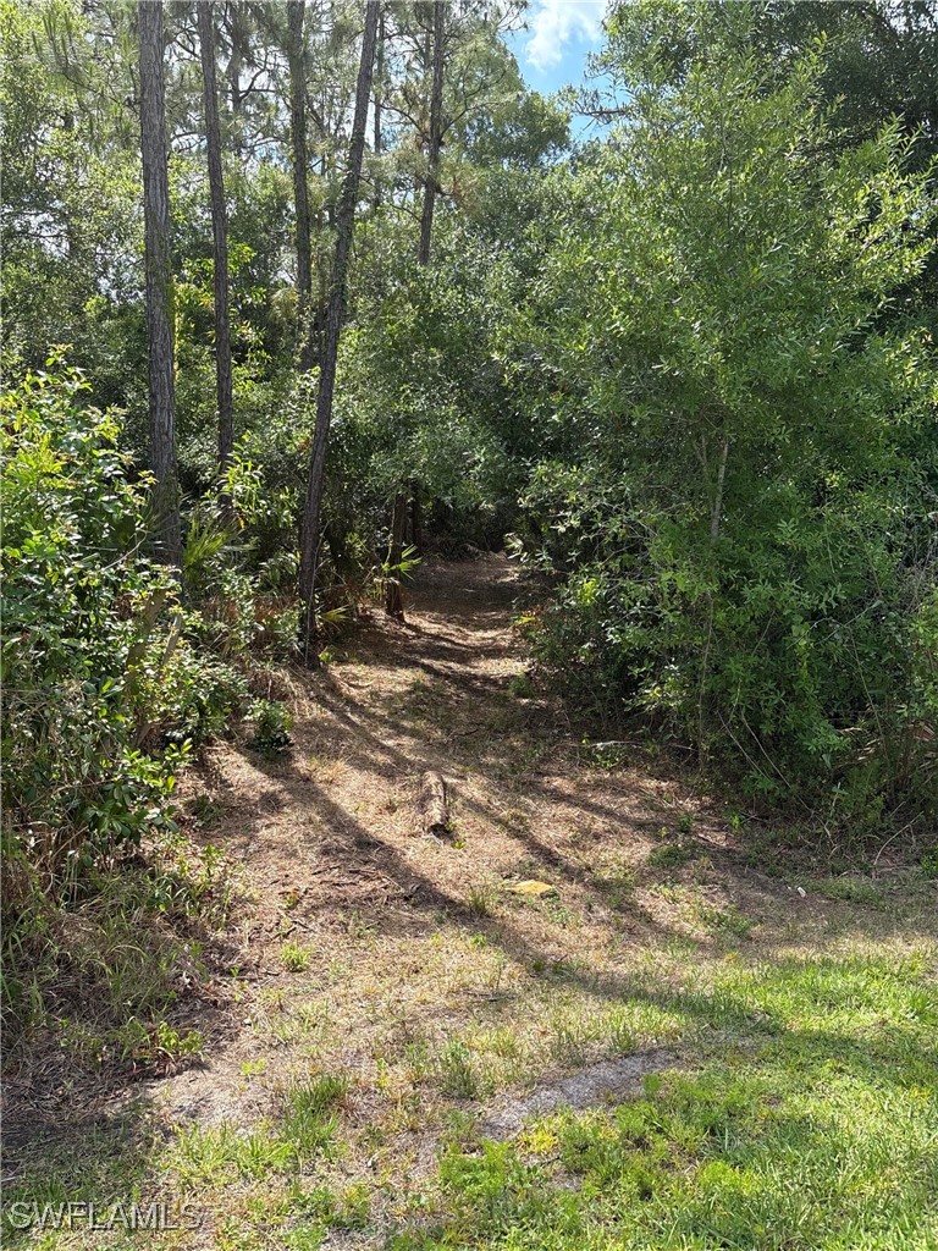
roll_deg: -1.5
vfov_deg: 67.3
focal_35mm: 26
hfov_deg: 53.1
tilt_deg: -8.2
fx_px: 939
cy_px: 626
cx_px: 469
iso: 50
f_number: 1.6
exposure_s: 1/1064
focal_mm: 5.96
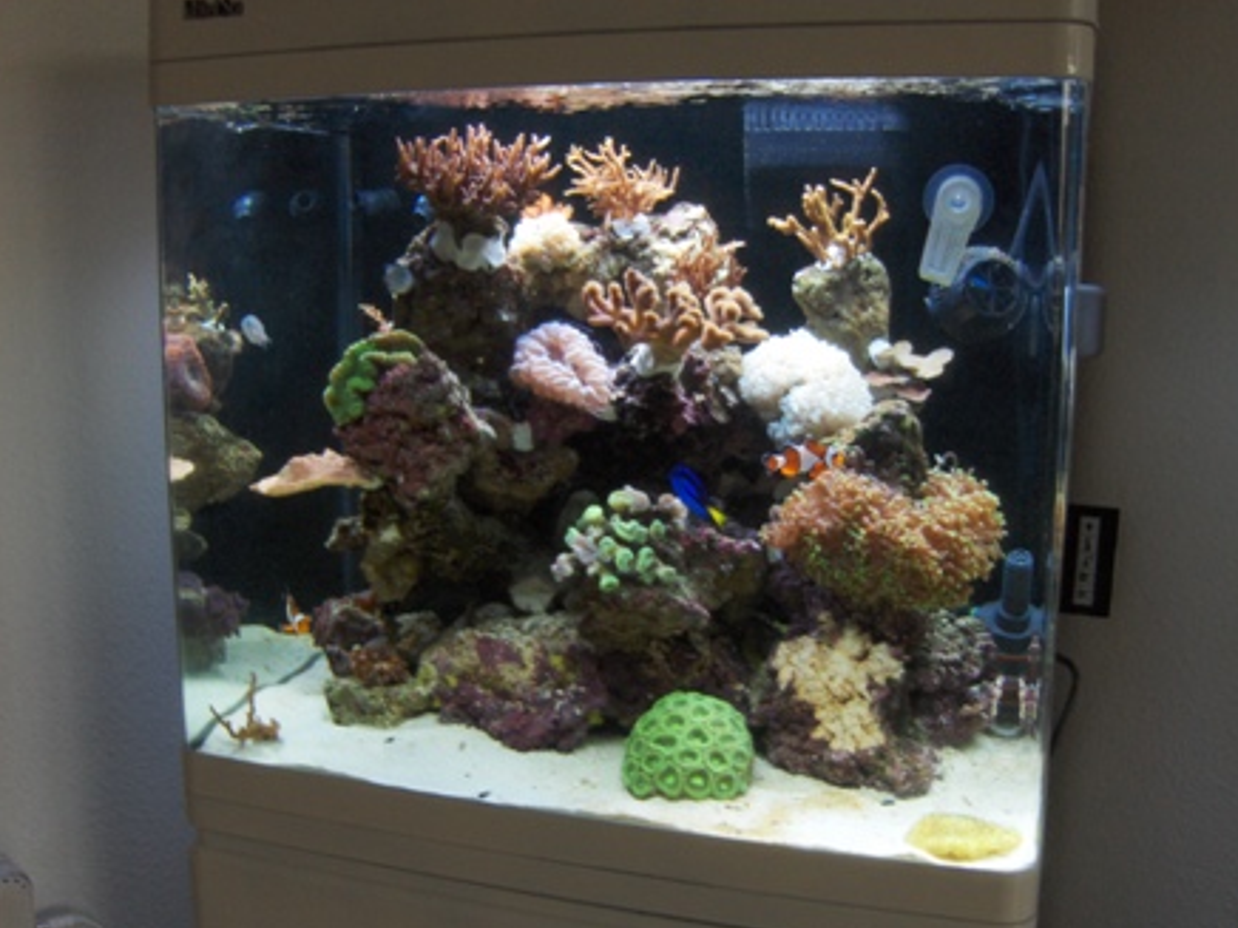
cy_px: 468
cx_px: 628
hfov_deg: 51.4
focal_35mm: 36
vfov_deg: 39.7
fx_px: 1287
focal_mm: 7.5
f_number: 2.8
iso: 200
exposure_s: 1/26.8
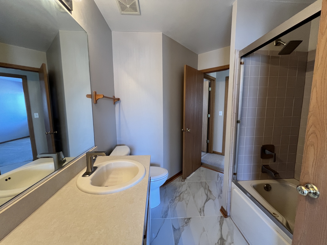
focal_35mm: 13
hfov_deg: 106.2
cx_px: 164
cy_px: 122
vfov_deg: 89.9
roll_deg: +0.5
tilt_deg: -7.4
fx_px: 123
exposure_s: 1/60
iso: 200
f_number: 1.8
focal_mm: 1.57
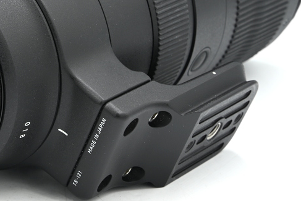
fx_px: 1288
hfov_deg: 13.3
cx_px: 54
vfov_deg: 8.9
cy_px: 19
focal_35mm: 154
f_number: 14
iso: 100
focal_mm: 75
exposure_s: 1/10
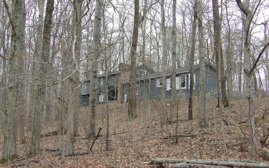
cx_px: 133
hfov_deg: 47.2
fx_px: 308
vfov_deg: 30.5
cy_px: 85
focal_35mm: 42
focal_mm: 7
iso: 100
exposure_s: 1/114
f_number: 3.7
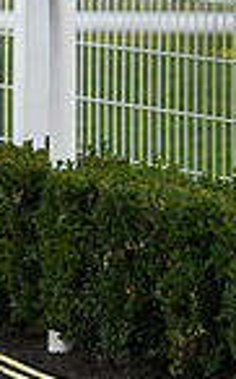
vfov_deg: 3.5
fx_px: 6269
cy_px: -12
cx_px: -490
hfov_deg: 2.1
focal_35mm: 608
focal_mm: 150
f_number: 2.8
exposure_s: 1/800
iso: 640
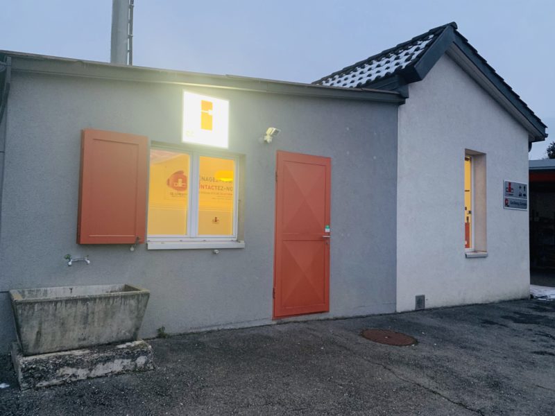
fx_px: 417
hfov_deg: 67.3
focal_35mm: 26
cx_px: 278
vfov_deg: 53.1
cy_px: 208
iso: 100
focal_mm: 4.25
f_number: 1.8
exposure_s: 1/60
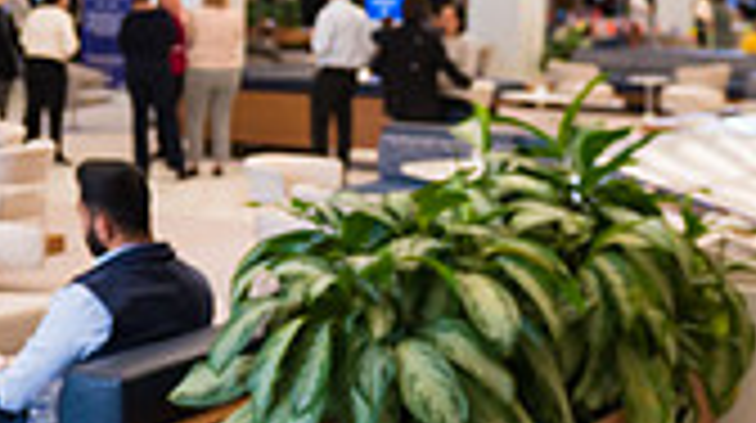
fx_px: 1742
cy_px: -40
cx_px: 58
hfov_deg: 23.7
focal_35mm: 87
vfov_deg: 13.6
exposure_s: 1/640
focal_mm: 24
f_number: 3.2
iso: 1600
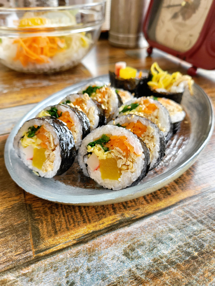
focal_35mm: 24
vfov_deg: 71.6
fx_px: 199
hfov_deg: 56.8
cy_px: 143
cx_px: 108
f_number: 1.8
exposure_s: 1/120
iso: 125
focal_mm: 5
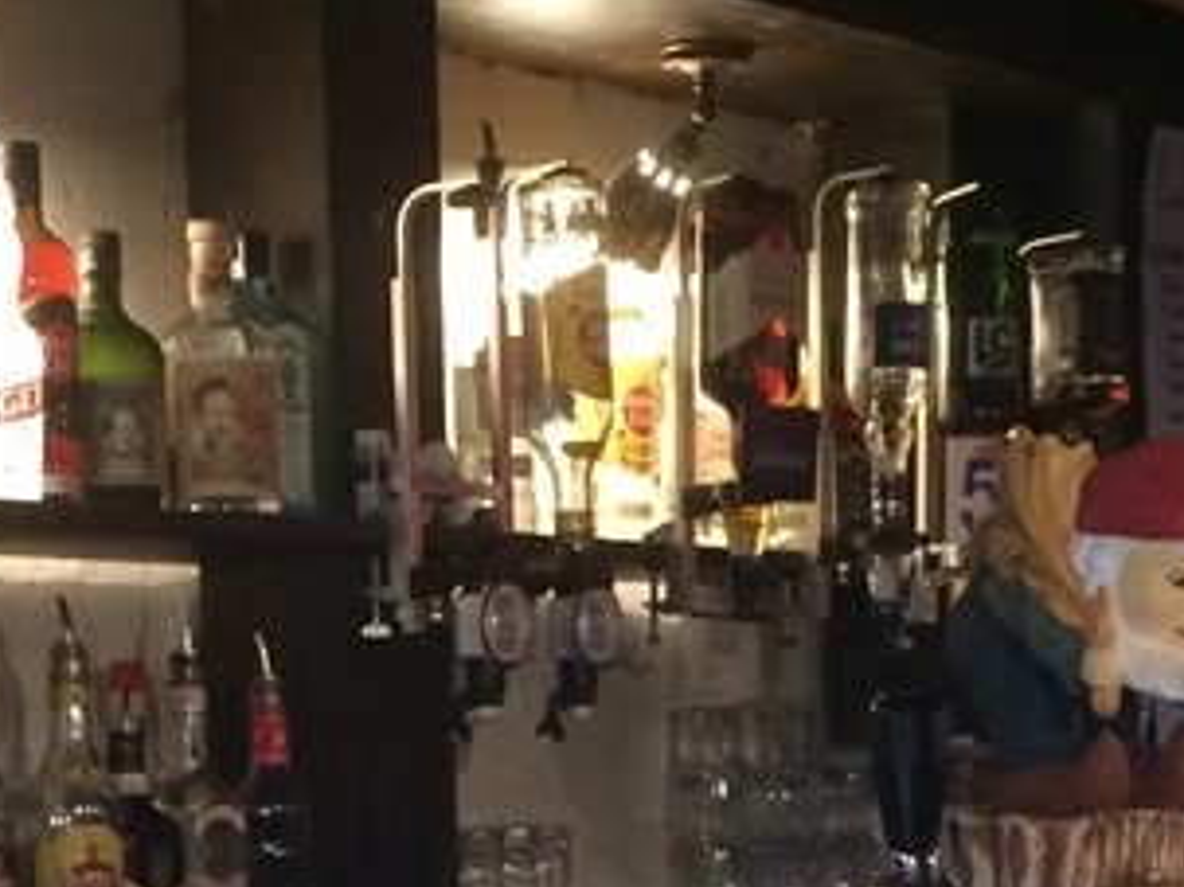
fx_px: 3351
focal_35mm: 98
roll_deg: +0.7
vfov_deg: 14.7
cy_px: 1024
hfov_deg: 19.9
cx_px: 285
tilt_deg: -4.3
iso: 250
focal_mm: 4.15
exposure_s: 1/20
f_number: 2.2
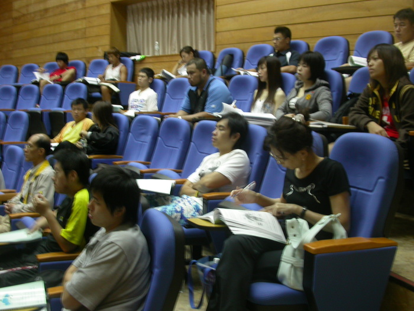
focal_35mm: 41
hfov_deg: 45.8
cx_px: 207
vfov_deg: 35.1
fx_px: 490
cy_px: 156
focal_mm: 8.6
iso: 100
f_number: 2.7
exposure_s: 1/8.5
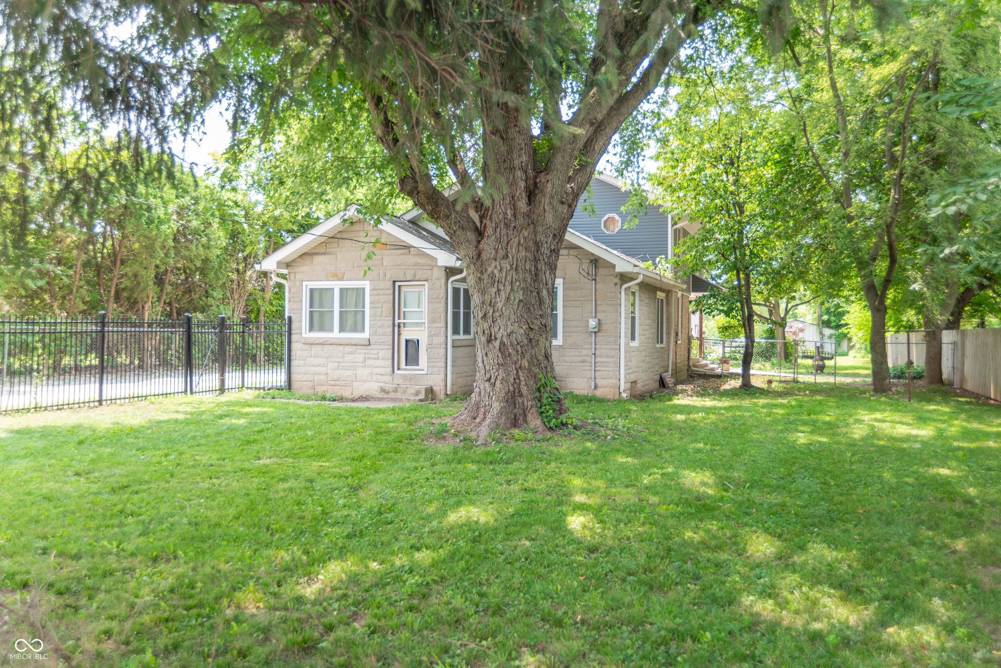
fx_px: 834
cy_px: 334
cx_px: 500
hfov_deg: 61.9
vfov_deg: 43.6
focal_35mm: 30
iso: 50
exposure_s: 1/60
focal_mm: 30
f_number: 4.5
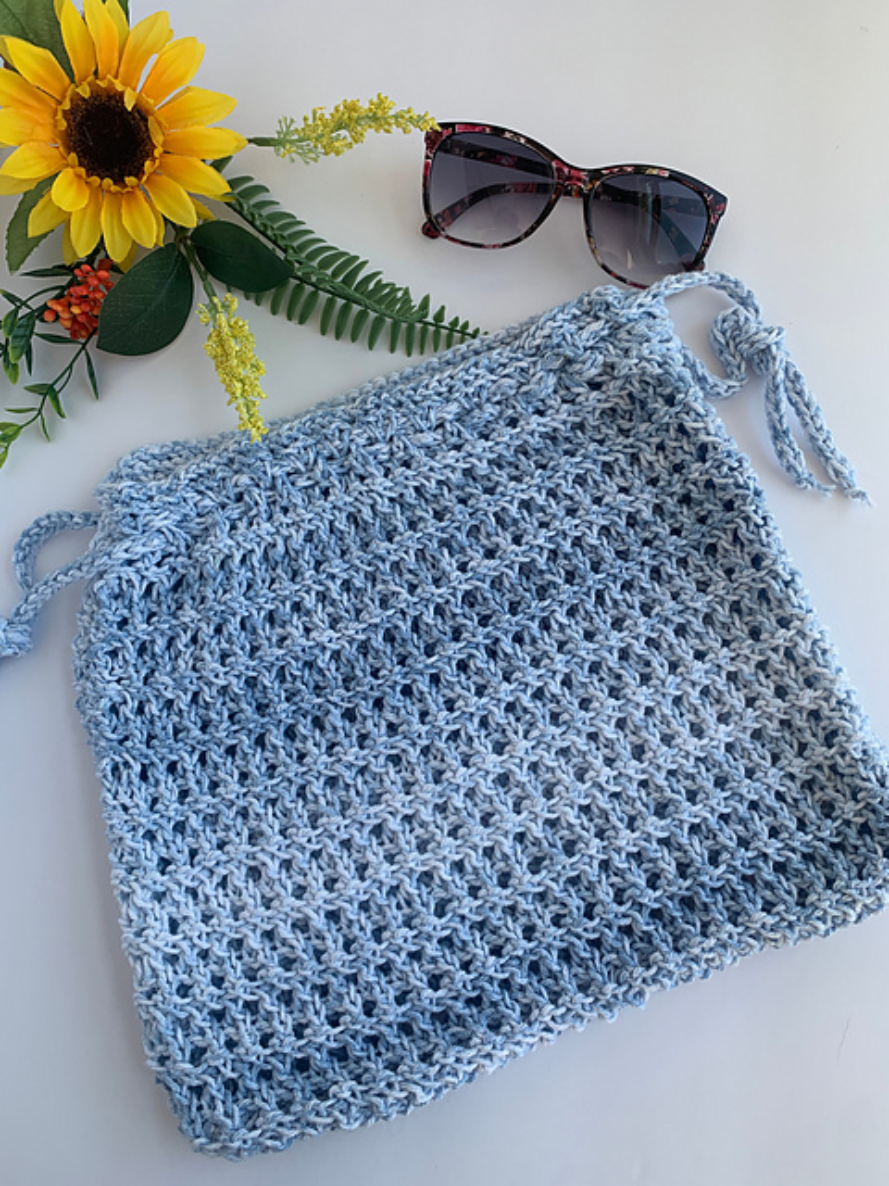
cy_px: 593
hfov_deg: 53.1
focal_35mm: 26
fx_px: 890
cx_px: 444
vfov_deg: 67.3
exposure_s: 1/122
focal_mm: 4.25
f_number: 1.8
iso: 25
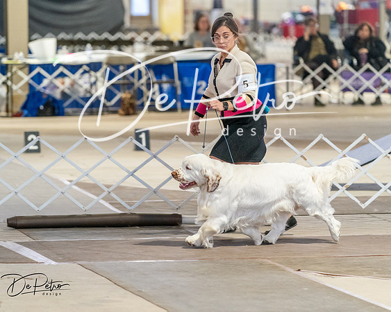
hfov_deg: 10.3
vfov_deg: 8.2
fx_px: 2176
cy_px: 156
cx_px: 196
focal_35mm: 188
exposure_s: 1/250
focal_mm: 167
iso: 6400
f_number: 3.5
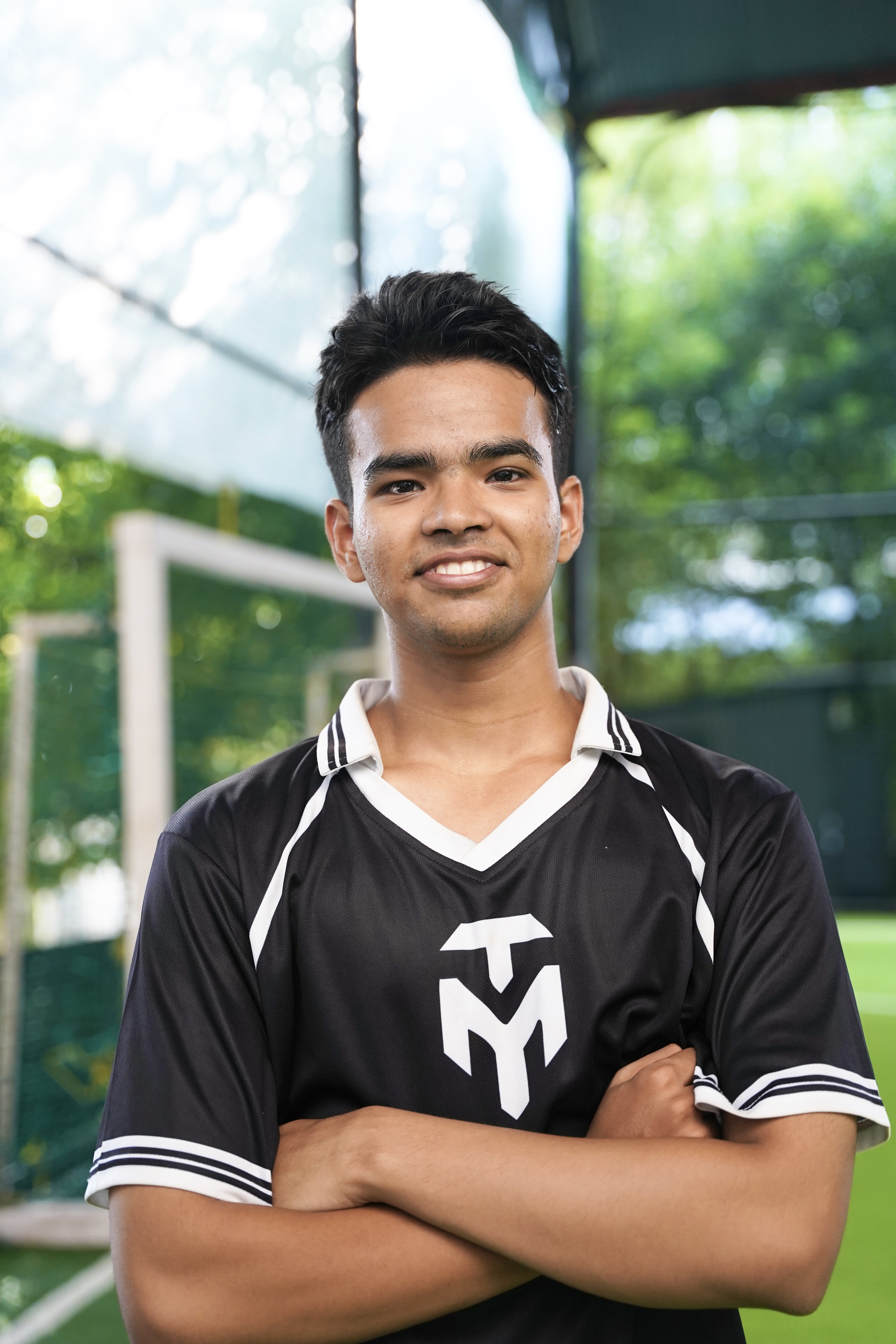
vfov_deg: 37.2
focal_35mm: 54
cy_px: 672
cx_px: 448
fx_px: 1997
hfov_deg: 25.3
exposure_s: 1/500
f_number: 2.8
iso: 1000
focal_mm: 53.5
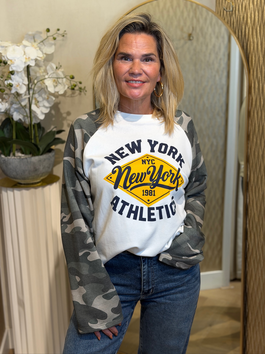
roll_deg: +1.8
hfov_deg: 30.3
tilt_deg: -13.3
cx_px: 132
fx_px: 490
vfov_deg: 39.7
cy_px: 177
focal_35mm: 48
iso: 50
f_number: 1.78
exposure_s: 1/121
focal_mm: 6.76
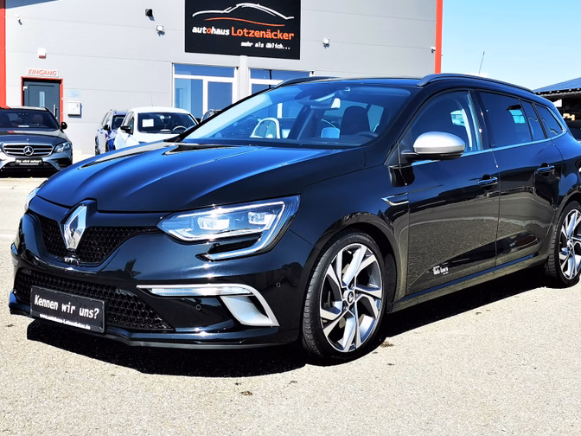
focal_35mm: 50
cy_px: 196
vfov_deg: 29.1
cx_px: 312
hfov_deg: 38.2
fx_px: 839
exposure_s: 1/2268
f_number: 1.8
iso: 50
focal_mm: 5.58
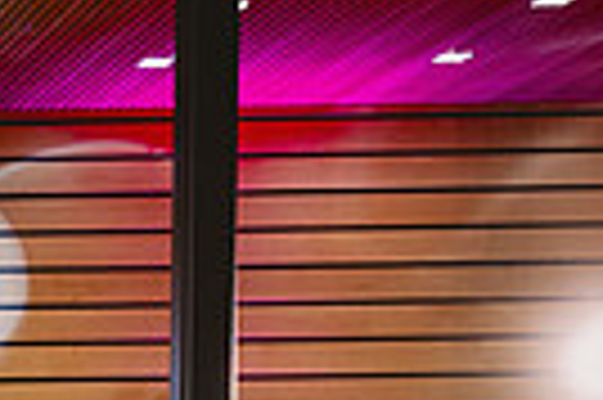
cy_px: 849
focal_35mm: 152
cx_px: -685
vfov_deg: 8.5
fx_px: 2543
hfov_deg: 11.8
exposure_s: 1/80
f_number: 2.8
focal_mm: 30
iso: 1600
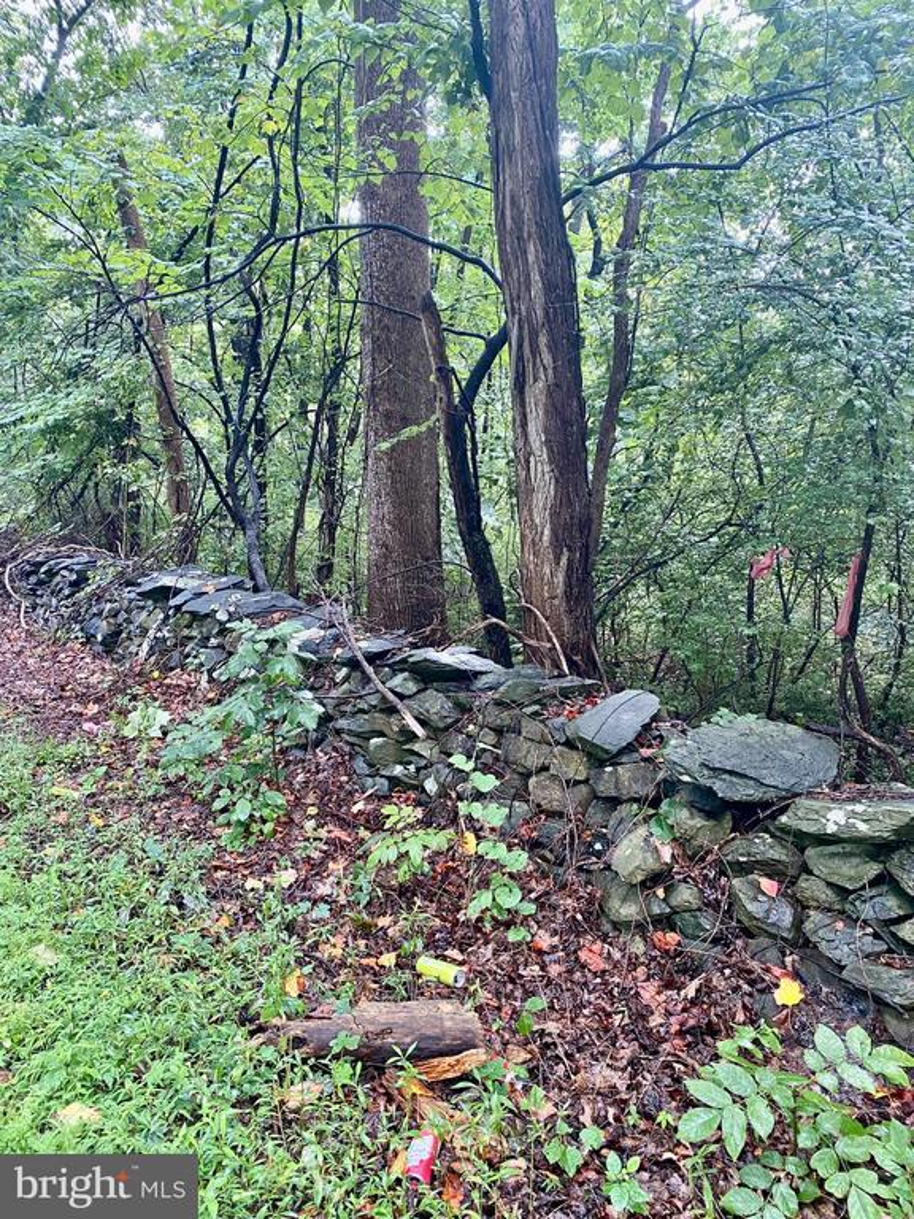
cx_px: 457
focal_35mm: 26
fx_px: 915
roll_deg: -2.1
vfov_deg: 67.3
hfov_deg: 53.1
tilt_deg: -7.6
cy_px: 610
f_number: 1.8
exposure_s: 1/60
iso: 160
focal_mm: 4.25
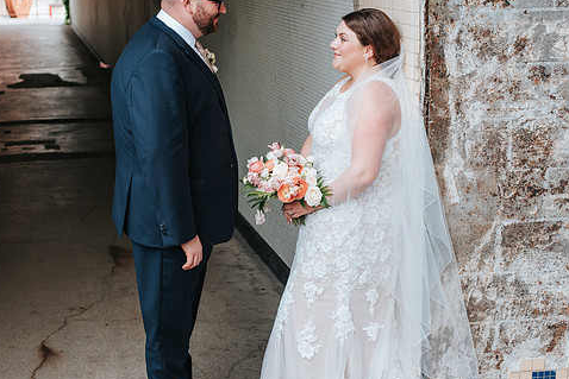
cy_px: 159
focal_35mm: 64
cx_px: 252
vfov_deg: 21.2
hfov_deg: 31.4
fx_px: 1012
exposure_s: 1/250
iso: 320
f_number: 4
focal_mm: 50
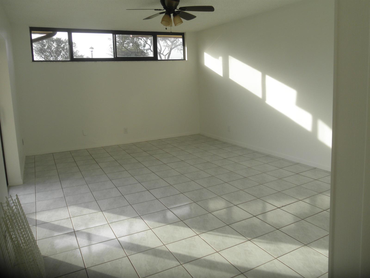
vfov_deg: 49.7
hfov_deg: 63.4
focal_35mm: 28
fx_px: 299
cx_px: 185
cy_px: 139
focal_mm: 5
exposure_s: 1/100
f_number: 3
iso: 64
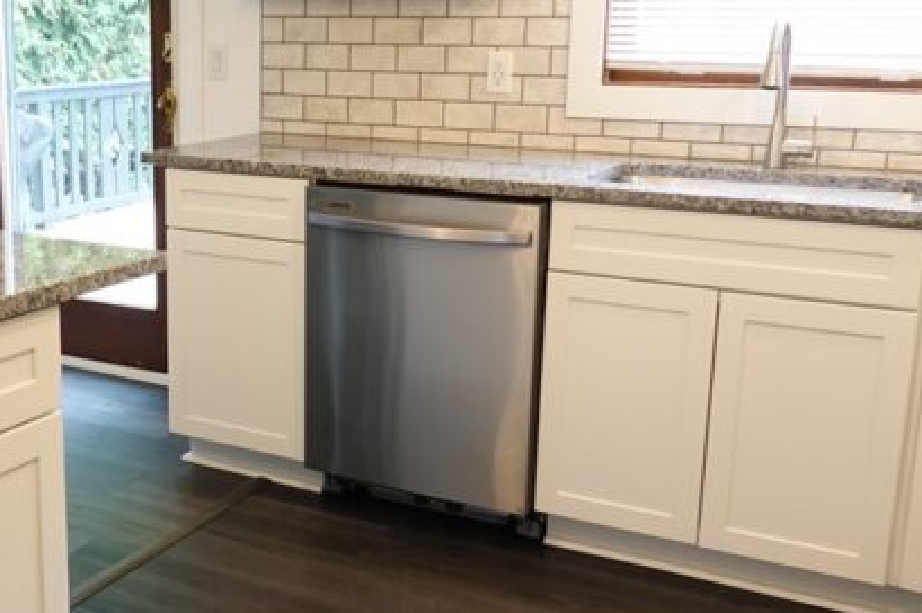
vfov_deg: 28.6
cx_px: 250
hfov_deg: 40.9
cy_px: 294
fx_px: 1203
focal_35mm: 47
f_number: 2.8
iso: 250
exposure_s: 1/30
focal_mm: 8.8
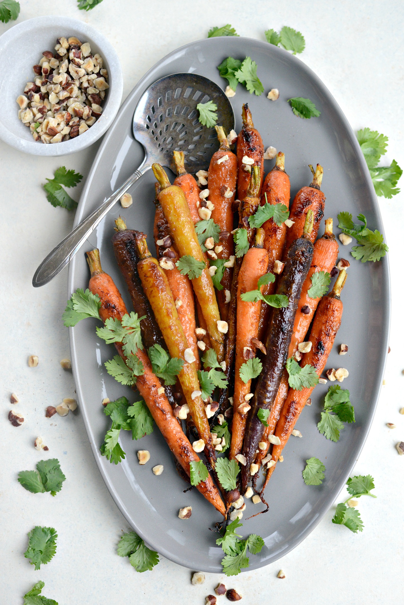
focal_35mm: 50
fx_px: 841
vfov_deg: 39.6
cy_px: 302
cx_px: 202
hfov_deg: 27.0
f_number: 3.5
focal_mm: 50
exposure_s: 1/640
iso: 1250
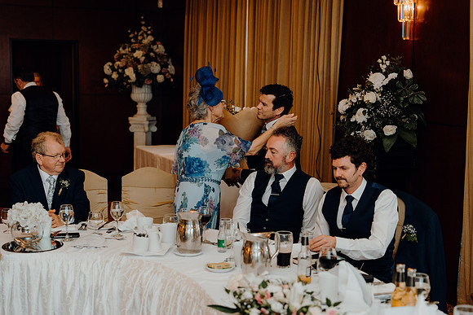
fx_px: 762
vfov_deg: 23.4
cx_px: 236
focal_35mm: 58
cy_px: 158
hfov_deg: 34.5
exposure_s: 1/200
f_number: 2.8
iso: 1250
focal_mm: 58
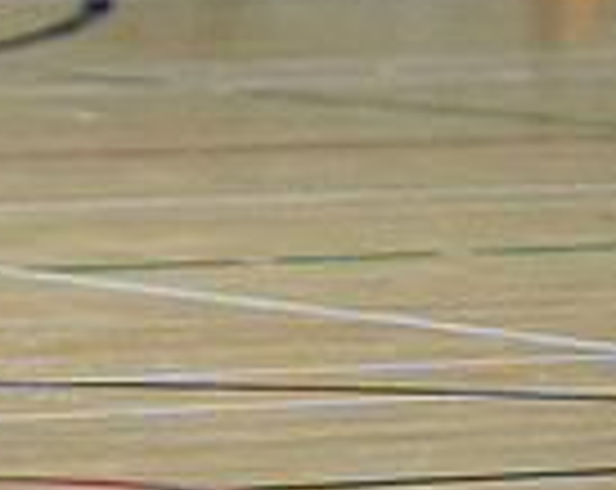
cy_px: -314
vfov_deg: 1.7
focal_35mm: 913
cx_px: -337
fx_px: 16610
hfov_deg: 2.1
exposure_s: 1/2000
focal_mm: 195
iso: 3200
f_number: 3.2
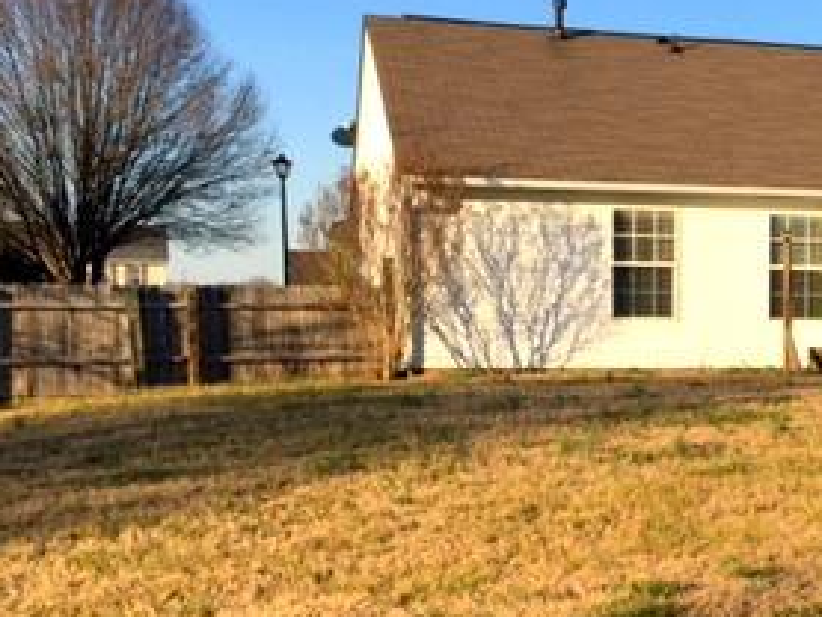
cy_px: 442
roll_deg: -0.5
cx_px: 852
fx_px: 1592
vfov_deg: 21.8
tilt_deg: -3.6
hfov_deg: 27.1
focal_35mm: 67
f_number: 2.2
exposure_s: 1/1319
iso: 32
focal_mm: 4.15
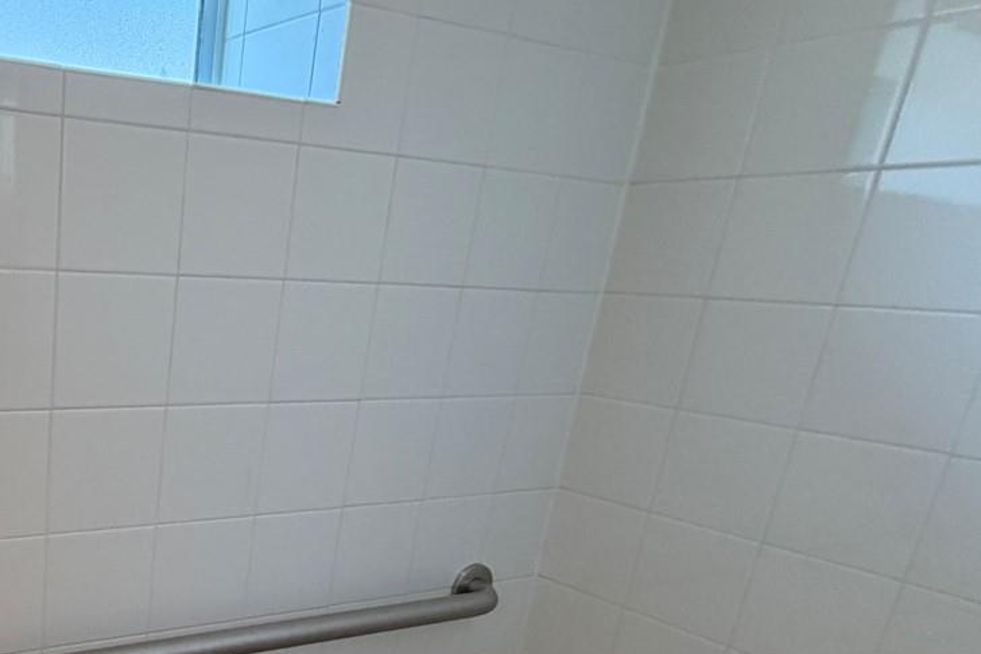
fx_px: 872
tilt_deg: -19.1
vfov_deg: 39.0
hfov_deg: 51.4
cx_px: 86
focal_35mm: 32
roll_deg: -2.7
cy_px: 550
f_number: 2.2
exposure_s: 1/120
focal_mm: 2.22
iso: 250
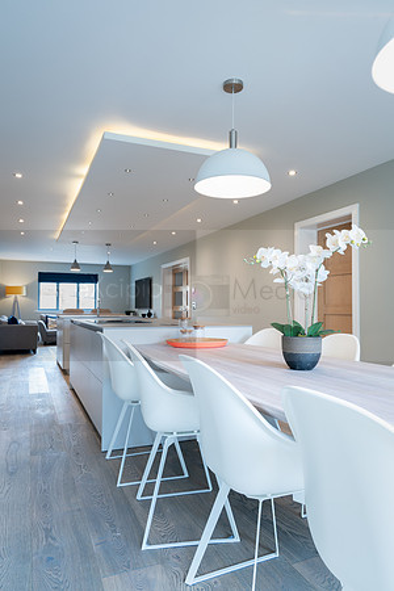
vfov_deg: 73.7
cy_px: 296
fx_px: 394
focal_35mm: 24
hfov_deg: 53.1
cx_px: 197
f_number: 8
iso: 100
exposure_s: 1/2
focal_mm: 24
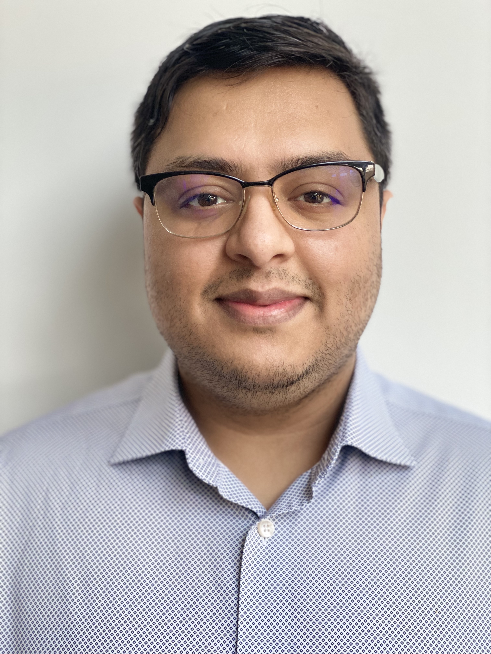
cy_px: 327
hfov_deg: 28.0
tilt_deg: -7.4
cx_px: 246
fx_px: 983
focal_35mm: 52
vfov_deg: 36.8
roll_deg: -0.4
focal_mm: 6
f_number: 2
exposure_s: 1/122
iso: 160
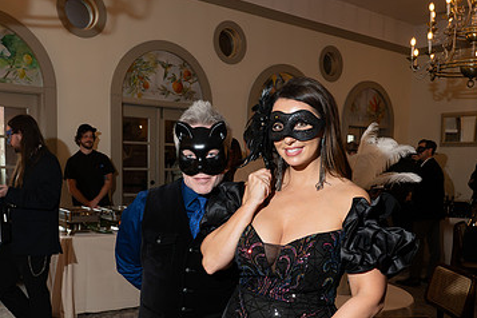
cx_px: 232
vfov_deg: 33.8
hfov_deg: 49.5
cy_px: 224
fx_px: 517
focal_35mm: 39
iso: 2500
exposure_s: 1/200
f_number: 5.6
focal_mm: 24
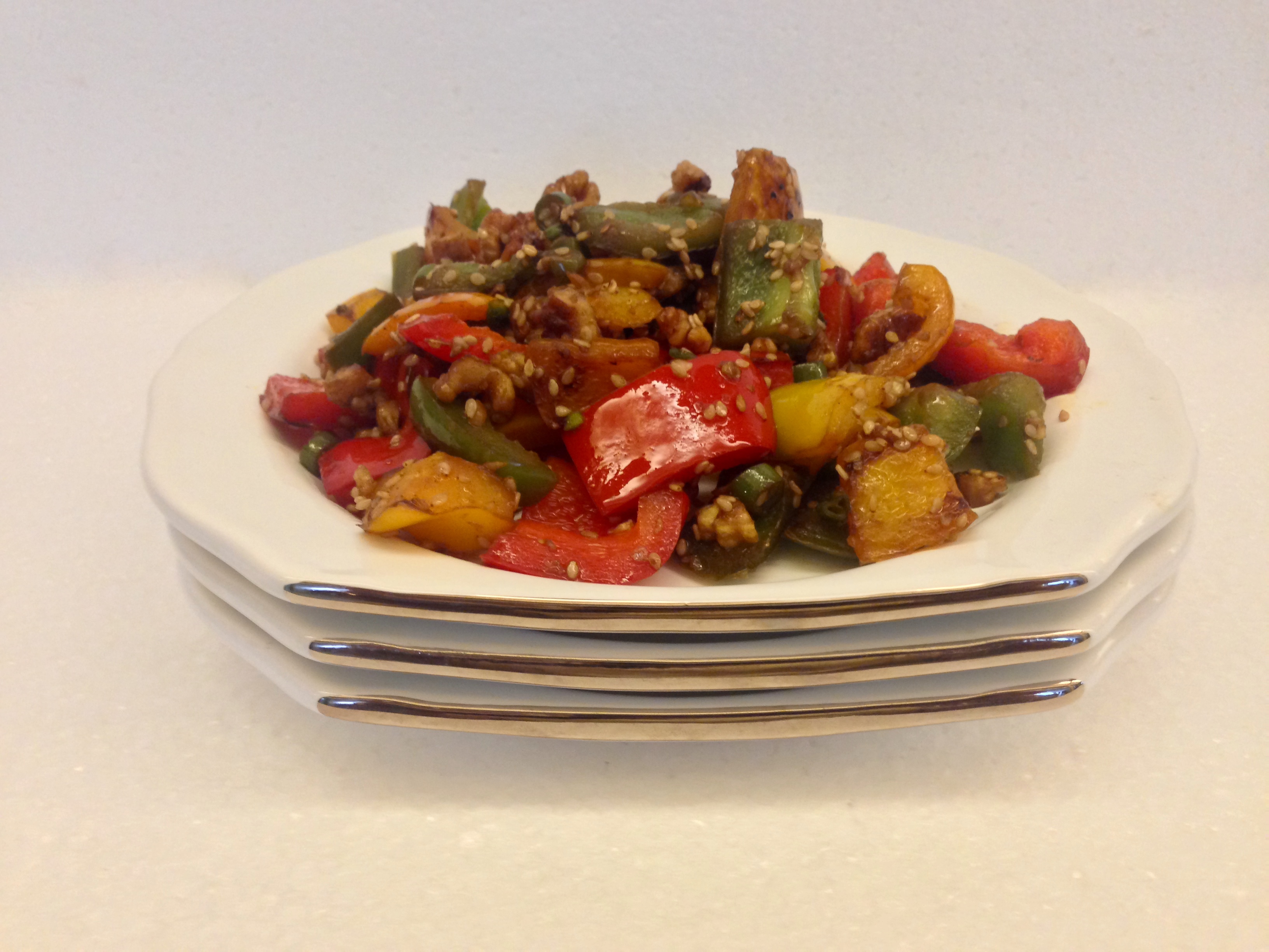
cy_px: 476
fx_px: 1210
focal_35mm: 33
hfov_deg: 55.4
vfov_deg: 42.9
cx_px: 634
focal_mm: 4.12
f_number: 2.4
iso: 200
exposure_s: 1/20
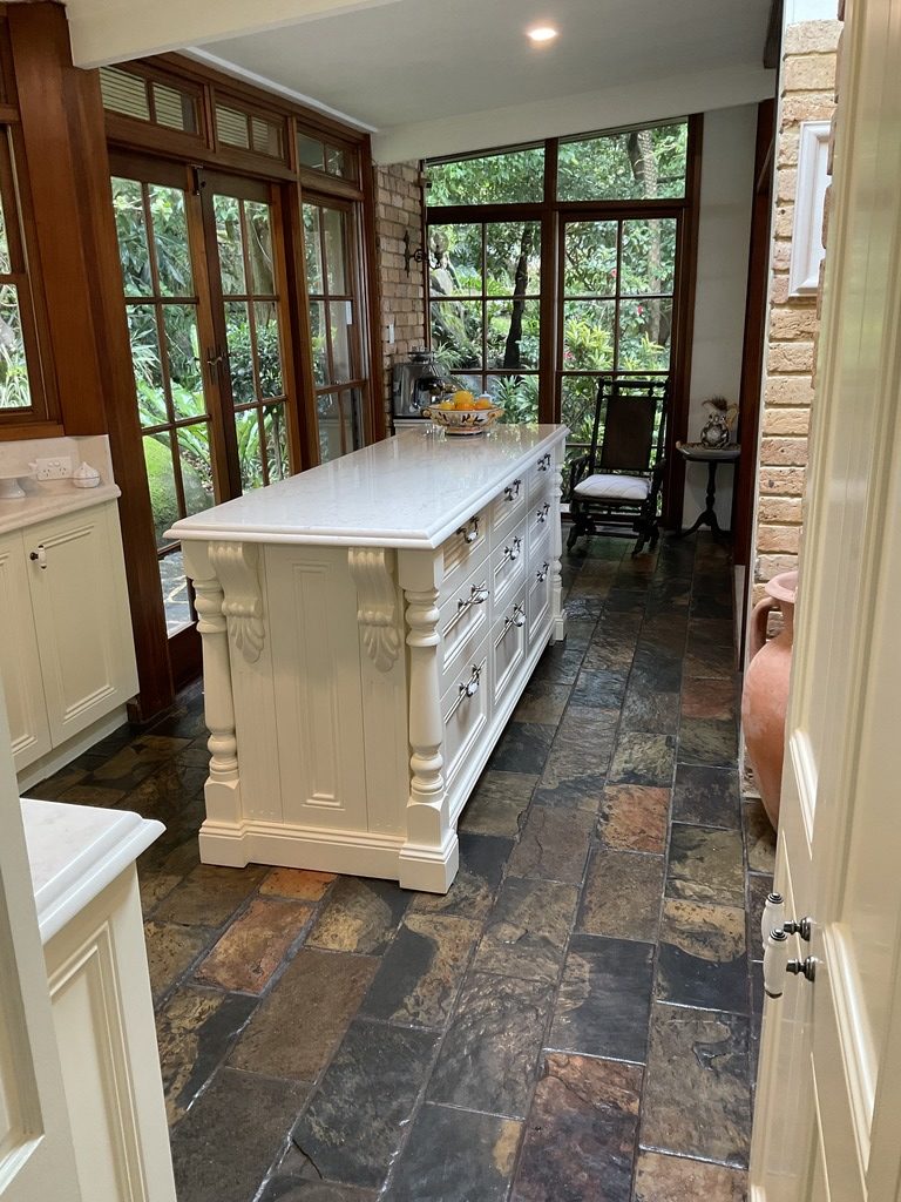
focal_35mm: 29
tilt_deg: -15.9
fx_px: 1006
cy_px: 601
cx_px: 450
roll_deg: +1.2
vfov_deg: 61.7
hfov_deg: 48.2
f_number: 1.8
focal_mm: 3
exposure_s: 1/60
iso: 80
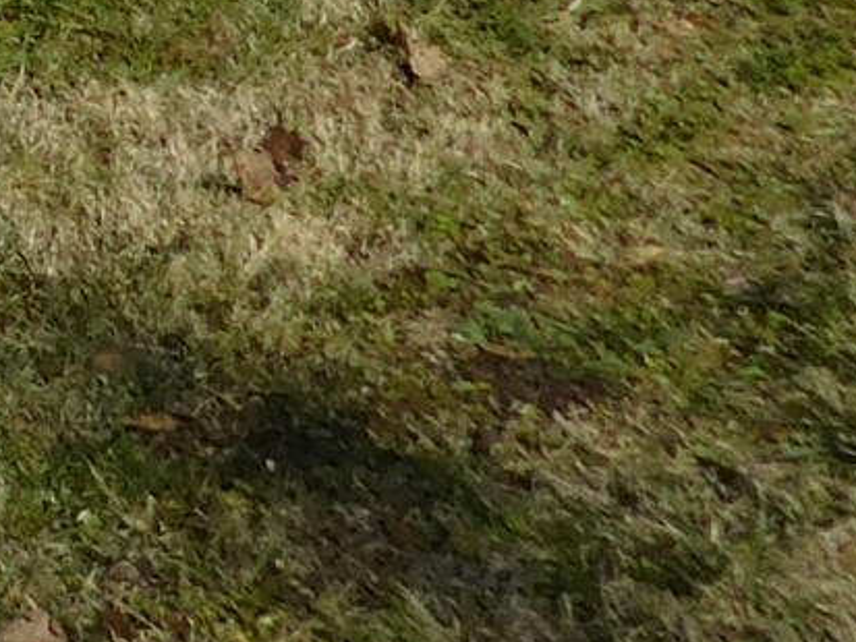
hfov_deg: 7.7
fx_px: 5392
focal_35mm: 218
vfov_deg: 6.2
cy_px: -1427
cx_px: -1909
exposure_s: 1/640
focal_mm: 5.3
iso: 125
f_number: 6.4
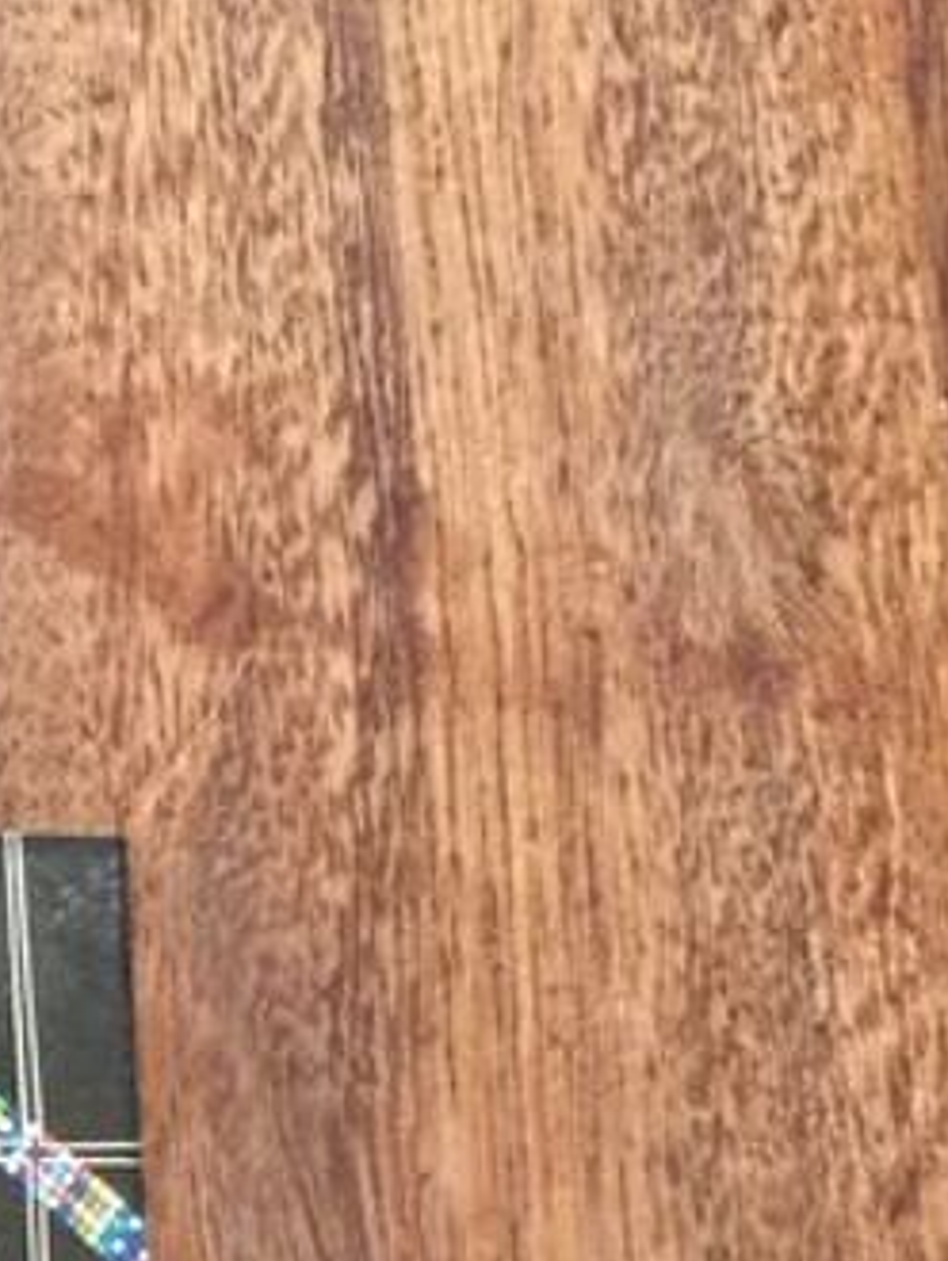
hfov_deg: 11.6
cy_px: 1641
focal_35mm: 117
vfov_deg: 16.0
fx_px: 4267
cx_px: -833
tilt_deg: -76.8
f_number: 2.2
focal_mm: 4.15
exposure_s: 1/17
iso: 100
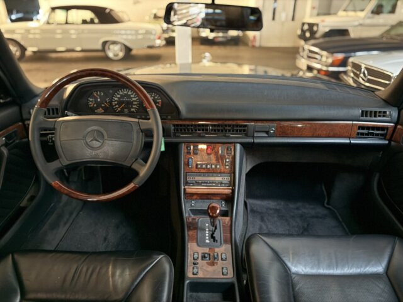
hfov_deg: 71.6
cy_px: 151
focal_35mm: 24
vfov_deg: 56.8
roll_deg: -0.8
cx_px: 202
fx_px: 279
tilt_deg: -24.9
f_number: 1.78
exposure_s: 1/14
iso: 2000
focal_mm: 6.76
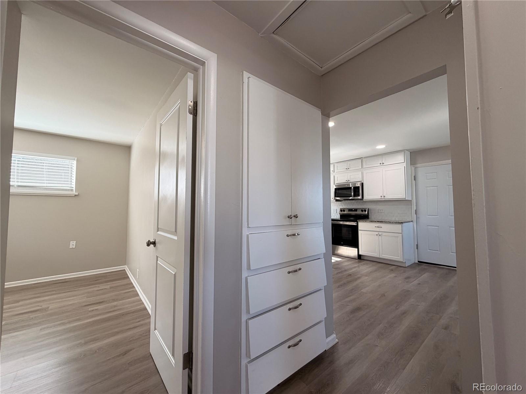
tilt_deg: +4.0
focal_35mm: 14
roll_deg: +0.6
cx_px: 263
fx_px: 213
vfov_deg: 85.7
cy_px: 197
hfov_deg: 102.1
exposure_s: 1/120
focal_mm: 2.22
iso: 160
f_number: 2.2
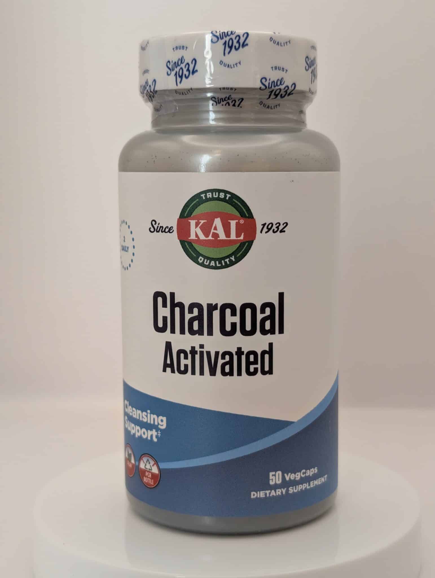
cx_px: 218
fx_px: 819
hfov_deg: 29.7
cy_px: 289
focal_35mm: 49
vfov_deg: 38.9
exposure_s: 1/83.9
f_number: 1.68
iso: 170
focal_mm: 6.9
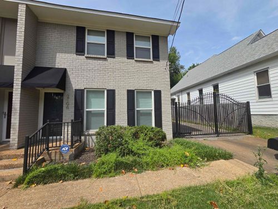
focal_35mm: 13
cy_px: 104
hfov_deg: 106.2
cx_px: 139
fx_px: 104
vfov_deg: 89.9
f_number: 2.2
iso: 50
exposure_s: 1/2043
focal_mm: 2.2
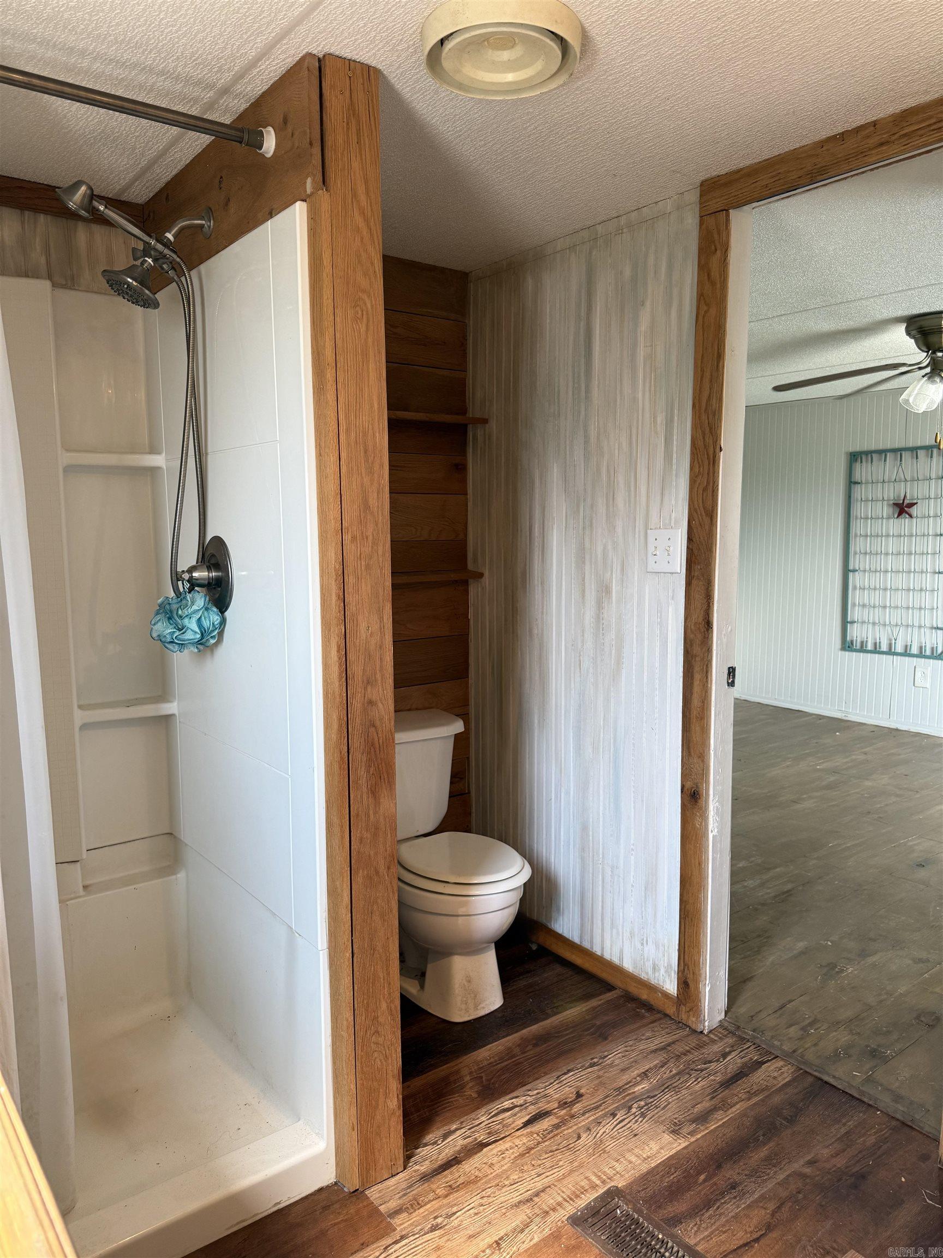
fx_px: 872
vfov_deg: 71.6
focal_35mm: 24
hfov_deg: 56.8
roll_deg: +0.3
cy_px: 629
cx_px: 472
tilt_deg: -7.1
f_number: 1.78
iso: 200
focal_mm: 6.76
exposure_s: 1/120
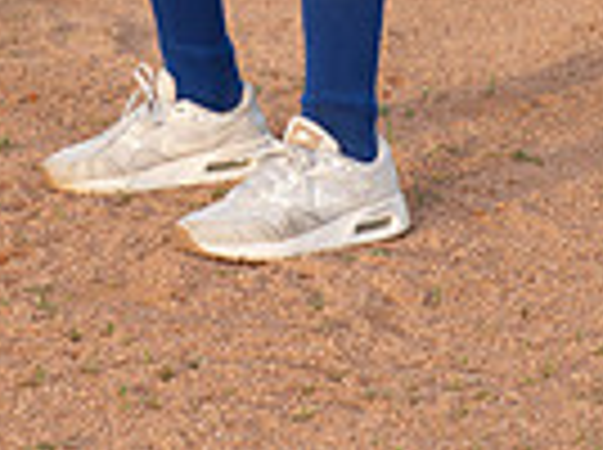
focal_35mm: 178
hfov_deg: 11.1
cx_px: 279
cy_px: -558
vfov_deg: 7.8
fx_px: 3095
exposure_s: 1/320
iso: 200
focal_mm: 55
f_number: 6.3
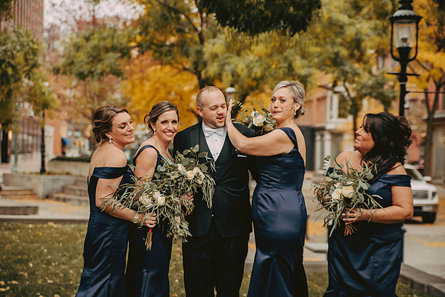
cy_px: 148
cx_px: 222
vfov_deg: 18.2
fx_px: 927
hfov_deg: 27.0
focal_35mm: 75
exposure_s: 1/800
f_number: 3.2
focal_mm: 75
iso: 1250
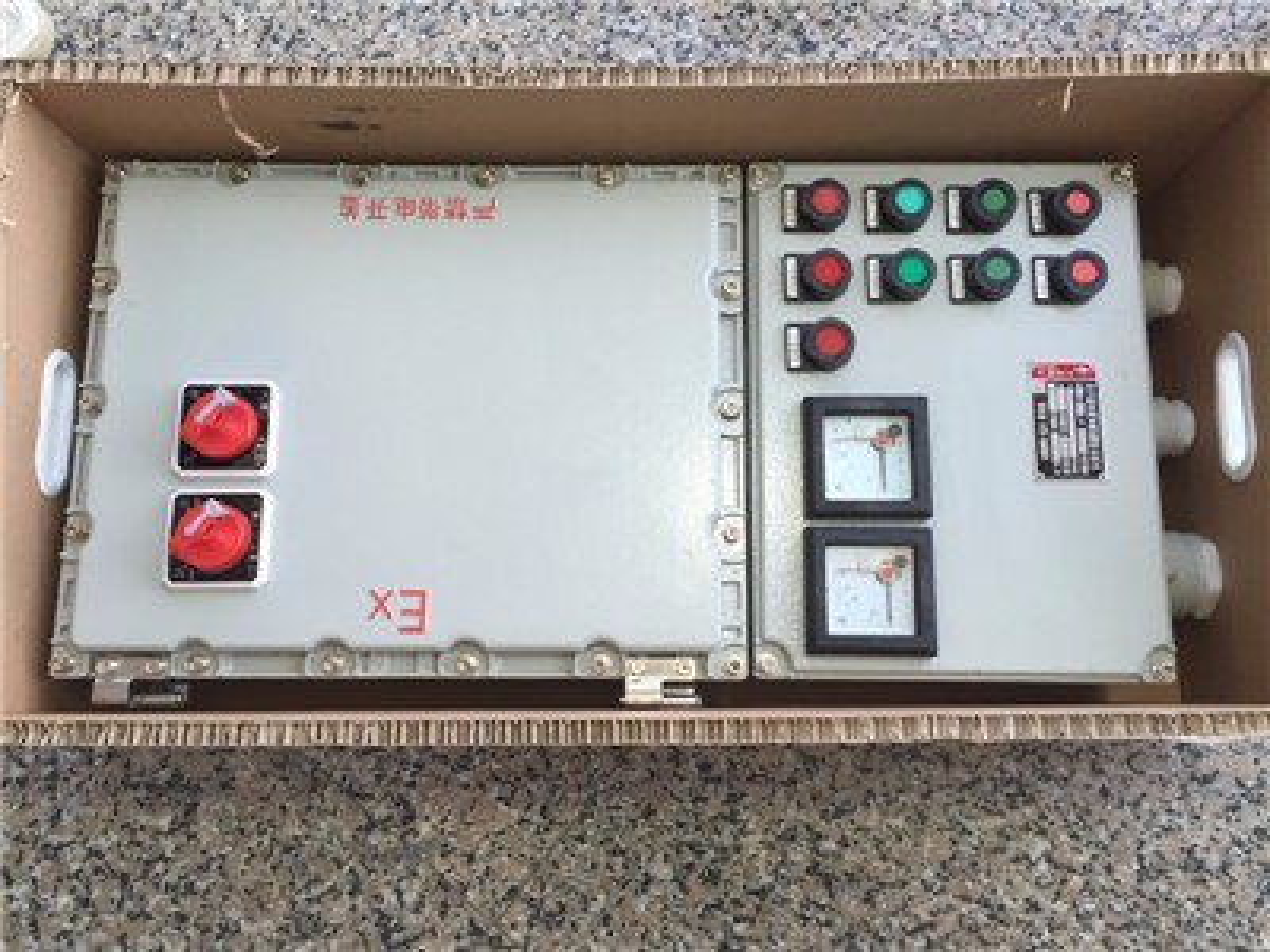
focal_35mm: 29
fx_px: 1064
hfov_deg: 61.7
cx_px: 635
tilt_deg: -79.2
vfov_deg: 48.2
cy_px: 476
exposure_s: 1/30
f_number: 2.2
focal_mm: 4.15
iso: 40
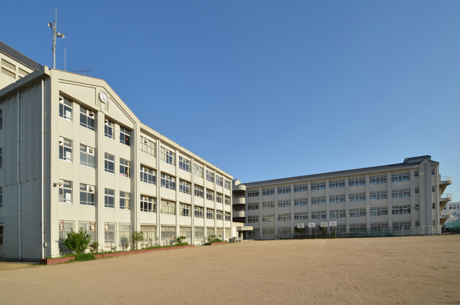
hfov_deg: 100.5
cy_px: 152
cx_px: 230
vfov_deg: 77.1
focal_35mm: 15
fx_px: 191
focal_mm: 10
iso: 100
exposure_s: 1/350
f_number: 6.7
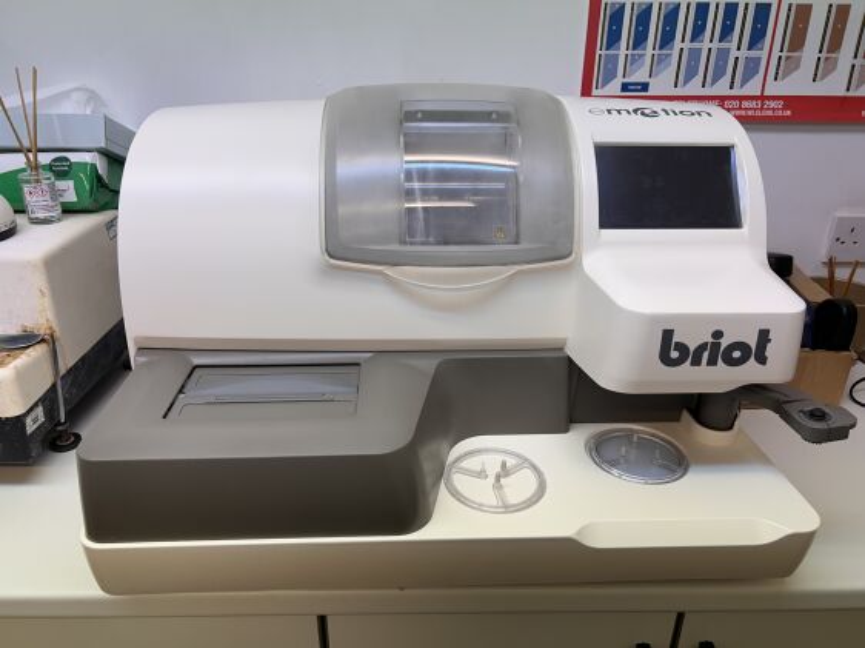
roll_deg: +0.4
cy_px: 324
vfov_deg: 53.0
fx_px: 649
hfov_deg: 67.3
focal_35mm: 26
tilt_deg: -25.0
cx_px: 432
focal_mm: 5.7
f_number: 1.5
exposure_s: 1/194
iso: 40
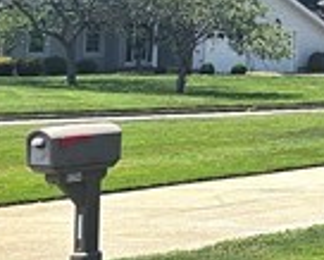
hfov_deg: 9.0
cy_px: -95
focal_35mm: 169
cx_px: 998
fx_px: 1622
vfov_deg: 9.0
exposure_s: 1/1000
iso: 10
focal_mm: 6.3
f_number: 1.7
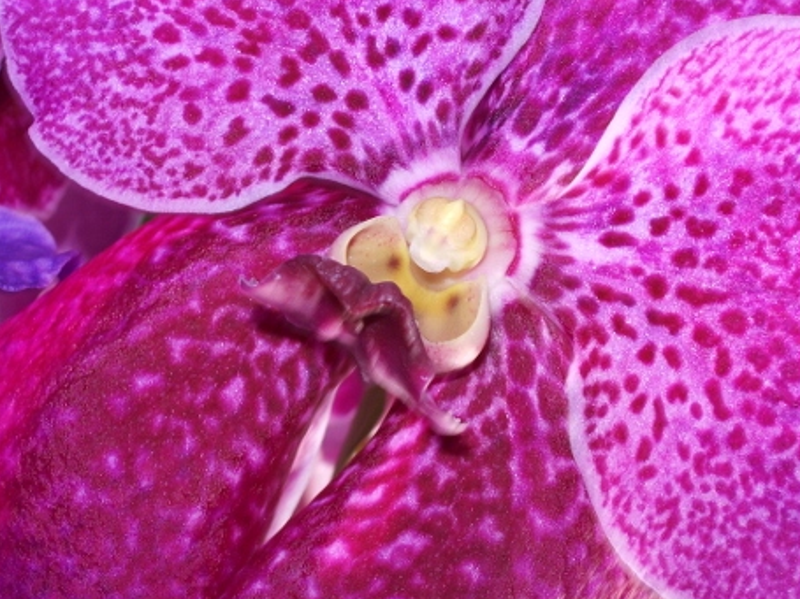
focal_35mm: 79
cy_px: 259
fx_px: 1825
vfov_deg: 18.6
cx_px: 390
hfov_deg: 24.7
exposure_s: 1/50
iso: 50
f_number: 5.6
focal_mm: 10.2
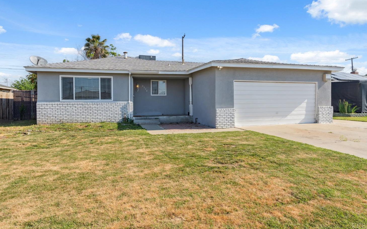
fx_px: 238
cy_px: 106
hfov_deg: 75.2
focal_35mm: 24
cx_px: 185
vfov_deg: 51.3
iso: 100
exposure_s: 1/320
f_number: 8
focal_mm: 15.2
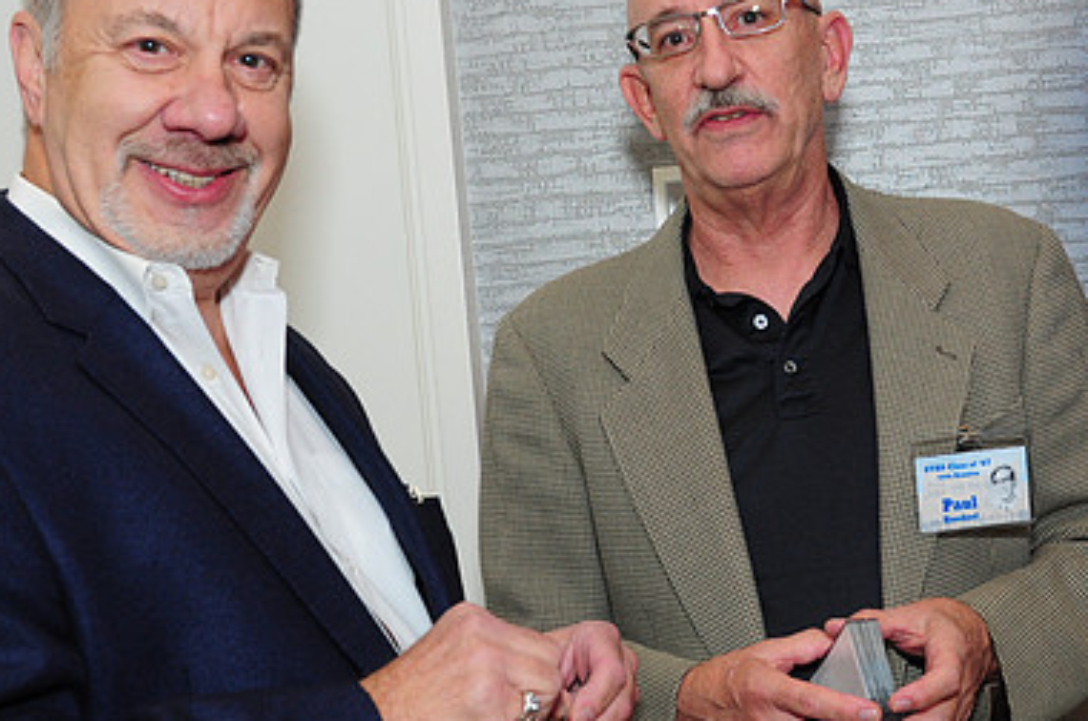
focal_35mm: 62
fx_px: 1863
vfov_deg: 21.9
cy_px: 373
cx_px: 653
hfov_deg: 32.5
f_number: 5
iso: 500
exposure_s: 1/60
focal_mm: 27
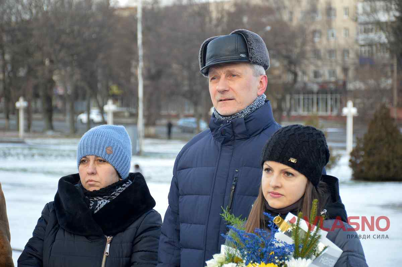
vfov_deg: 10.1
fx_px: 1506
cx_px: 201
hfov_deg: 15.2
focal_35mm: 135
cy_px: 134
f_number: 5.6
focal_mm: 90
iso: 250
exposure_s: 1/125
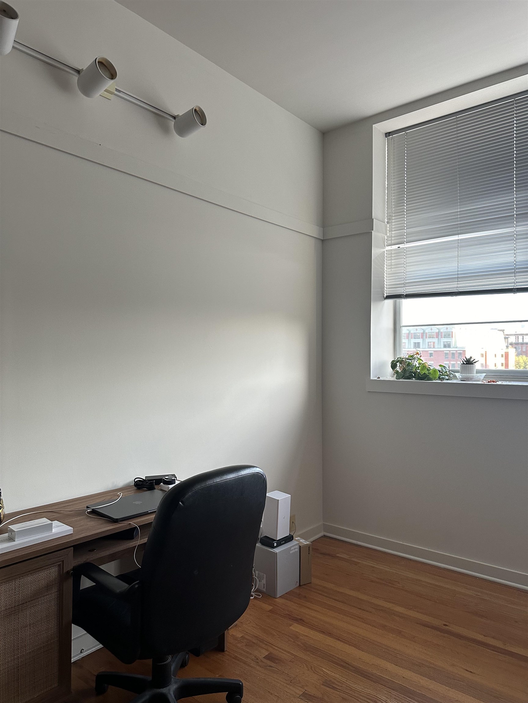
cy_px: 352
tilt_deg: -0.3
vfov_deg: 71.6
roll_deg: +0.1
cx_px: 264
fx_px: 488
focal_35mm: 24
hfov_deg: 56.8
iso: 250
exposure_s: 1/105
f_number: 1.78
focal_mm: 6.86
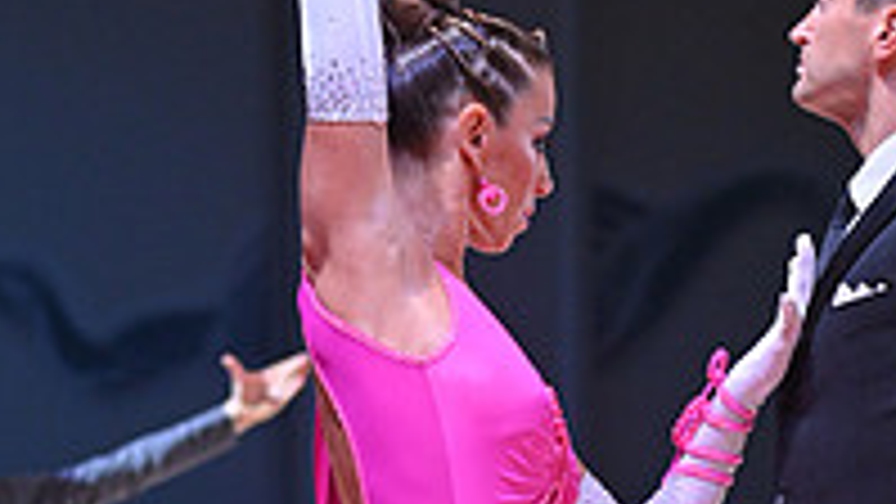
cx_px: 538
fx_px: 6677
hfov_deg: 7.7
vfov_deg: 4.3
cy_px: 846
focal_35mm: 281
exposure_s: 1/250
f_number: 4
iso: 2000
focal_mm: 92
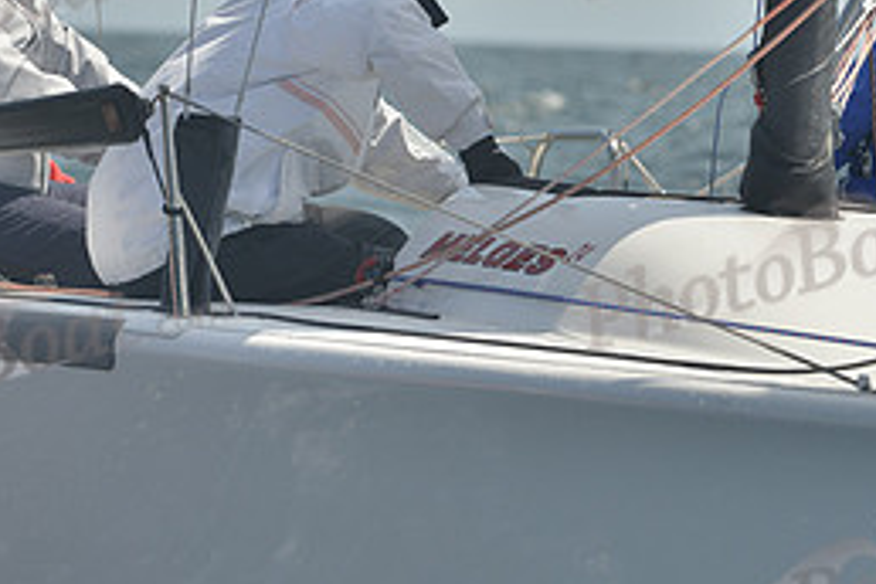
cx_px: 407
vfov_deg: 2.9
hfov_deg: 4.4
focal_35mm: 473
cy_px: 134
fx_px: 11509
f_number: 8
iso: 280
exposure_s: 1/1000
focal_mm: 210
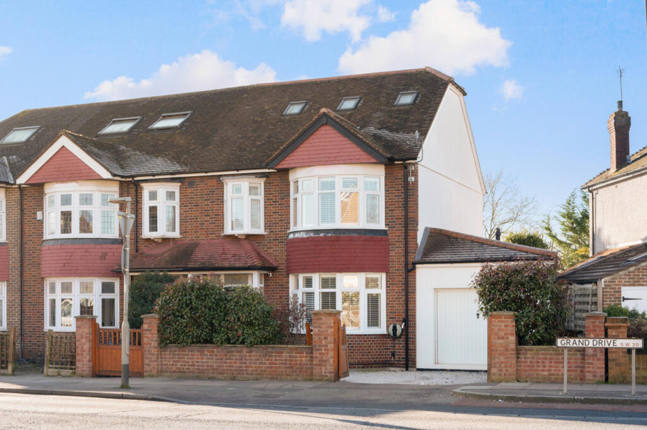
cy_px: 215
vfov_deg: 43.5
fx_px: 539
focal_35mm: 30
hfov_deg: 62.0
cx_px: 324
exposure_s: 1/160
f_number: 8
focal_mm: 30
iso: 250
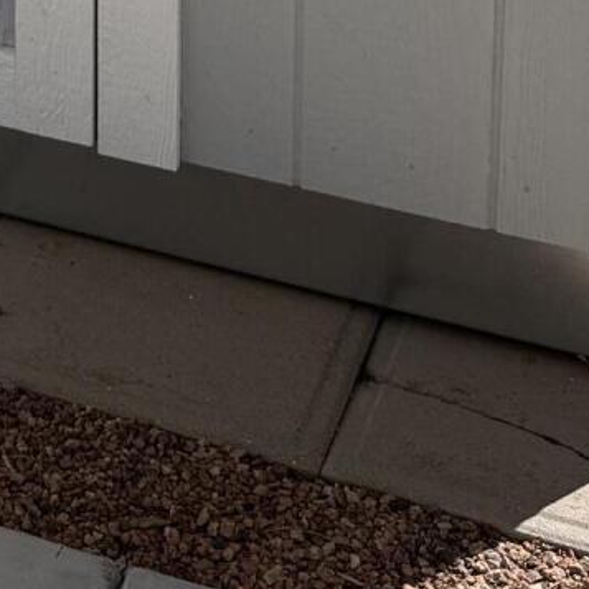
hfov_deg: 14.0
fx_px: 2291
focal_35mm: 119
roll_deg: +1.3
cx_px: -196
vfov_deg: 12.3
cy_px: -731
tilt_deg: -9.7
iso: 80
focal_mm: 6.76
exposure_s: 1/4405
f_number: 1.78
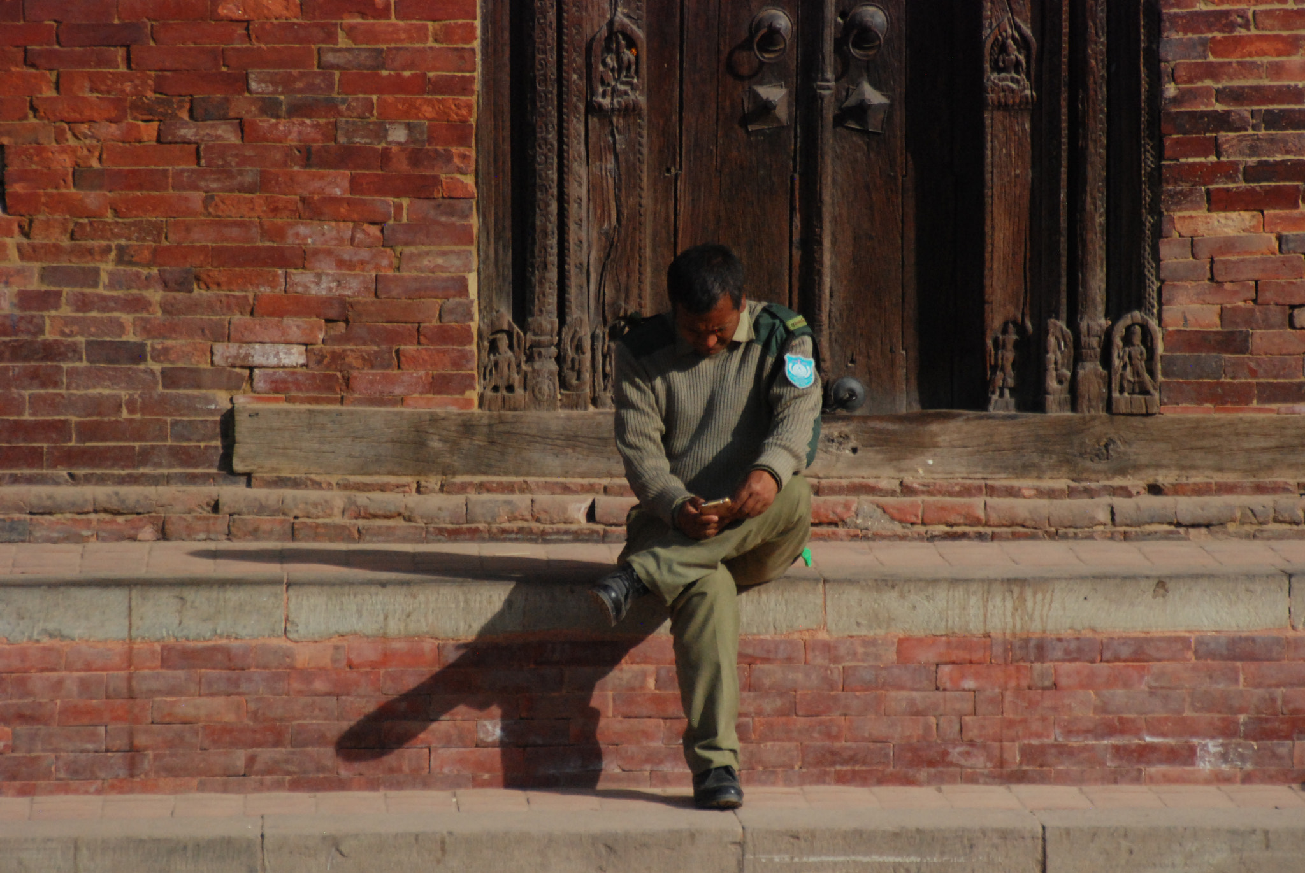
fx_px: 7349
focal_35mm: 202
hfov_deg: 10.1
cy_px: 436
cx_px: 652
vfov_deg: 6.8
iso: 1000
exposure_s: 1/2500
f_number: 6.3
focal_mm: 135
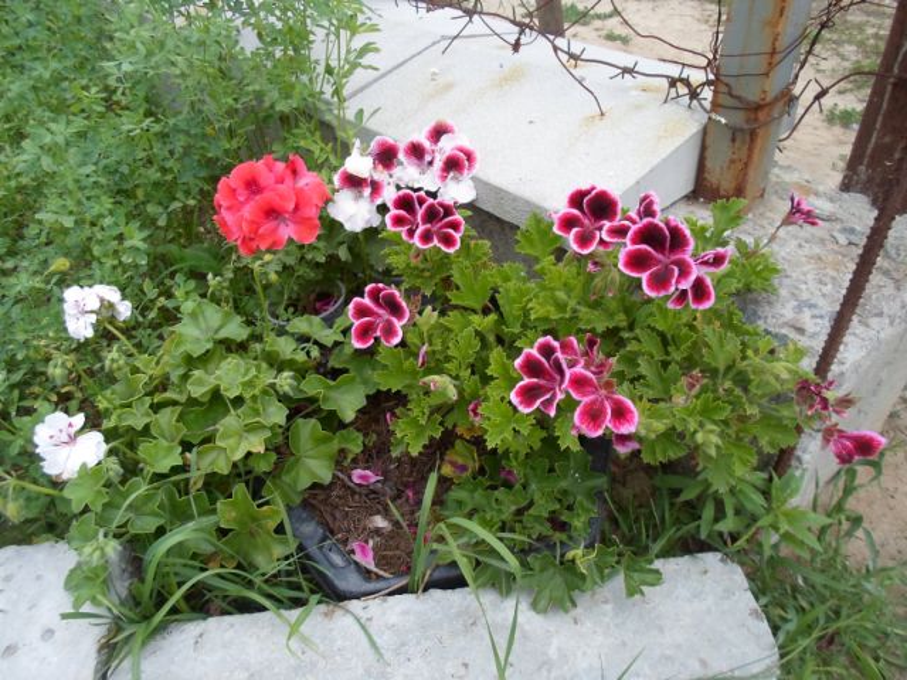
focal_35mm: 25
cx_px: 454
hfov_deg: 69.4
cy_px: 340
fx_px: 655
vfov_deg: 54.9
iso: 80
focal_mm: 4.5
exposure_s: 1/125
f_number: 2.5
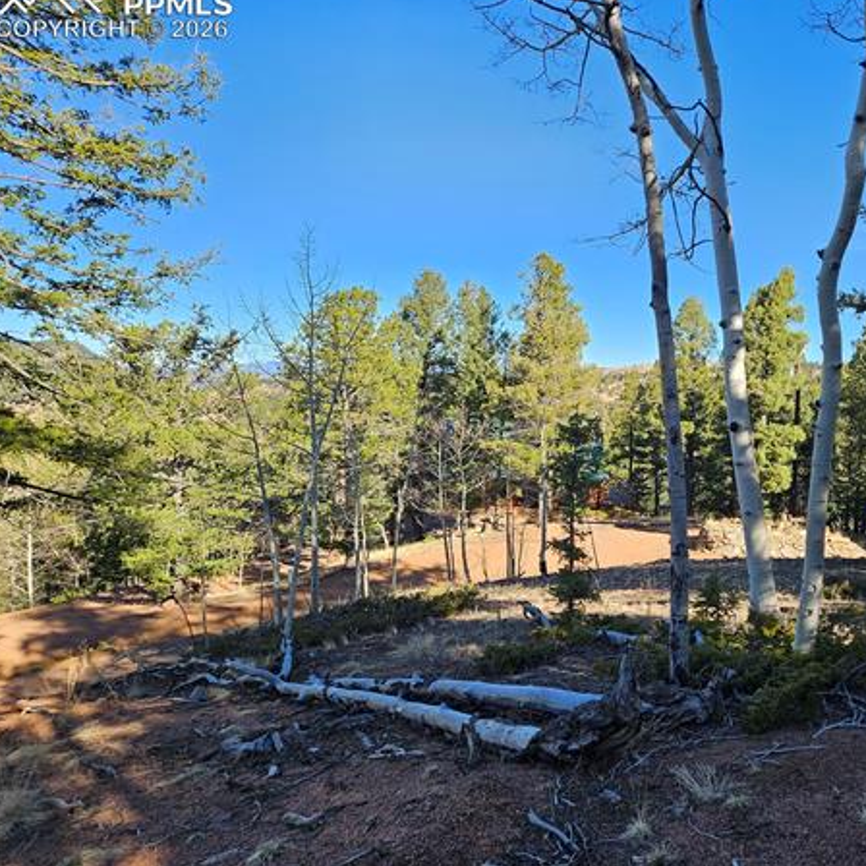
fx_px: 821
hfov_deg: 54.0
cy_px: 434
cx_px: 609
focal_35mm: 29
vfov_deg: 55.6
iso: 25
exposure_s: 1/715
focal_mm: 5.4
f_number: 1.8
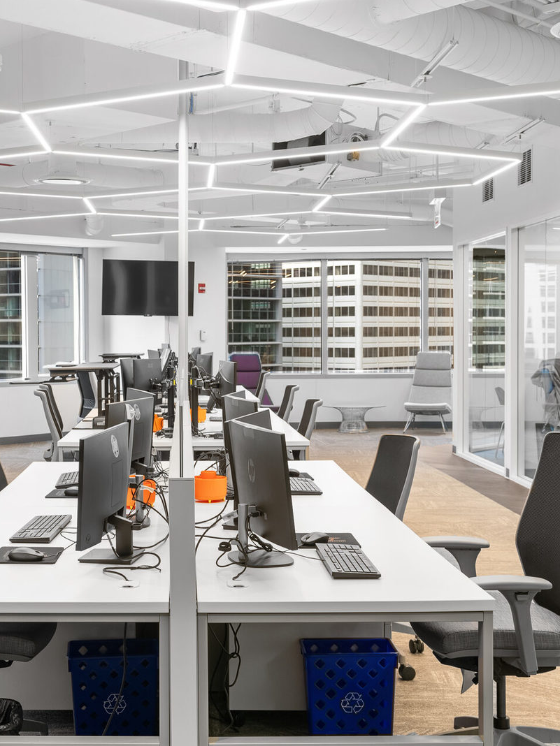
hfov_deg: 28.3
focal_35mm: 51
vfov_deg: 37.5
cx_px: 163
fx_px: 1100
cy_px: 370
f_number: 6.3
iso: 320
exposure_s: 1/6
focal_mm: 35
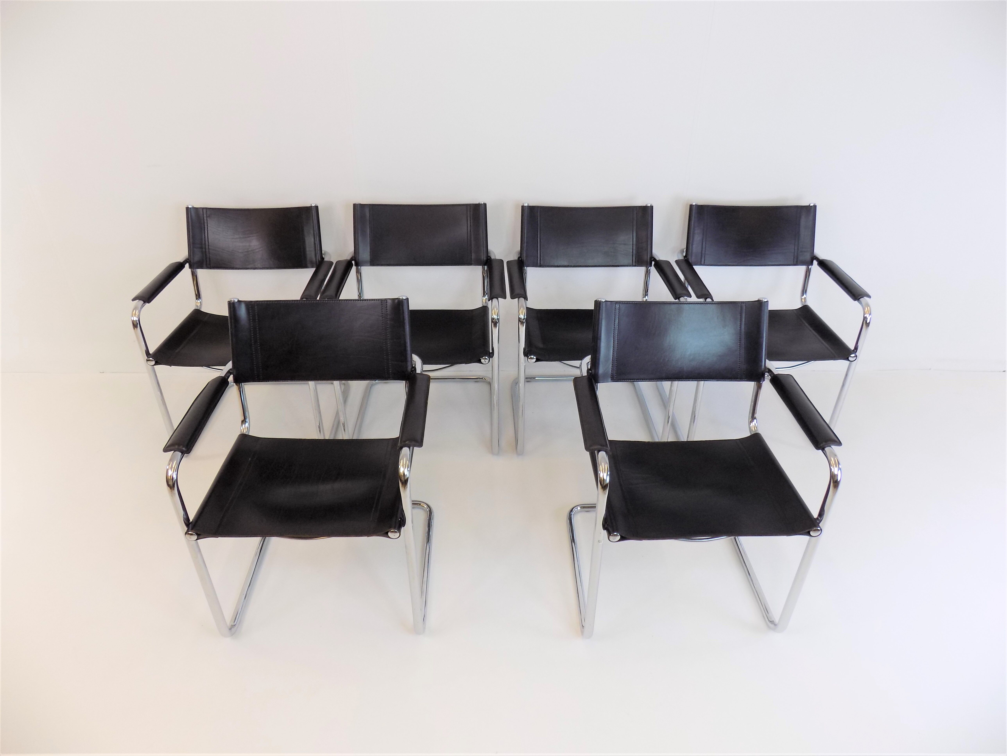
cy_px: 378
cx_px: 504
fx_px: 669
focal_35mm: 23
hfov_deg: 73.9
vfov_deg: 58.9
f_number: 3.1
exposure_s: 1/30
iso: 80
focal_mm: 4
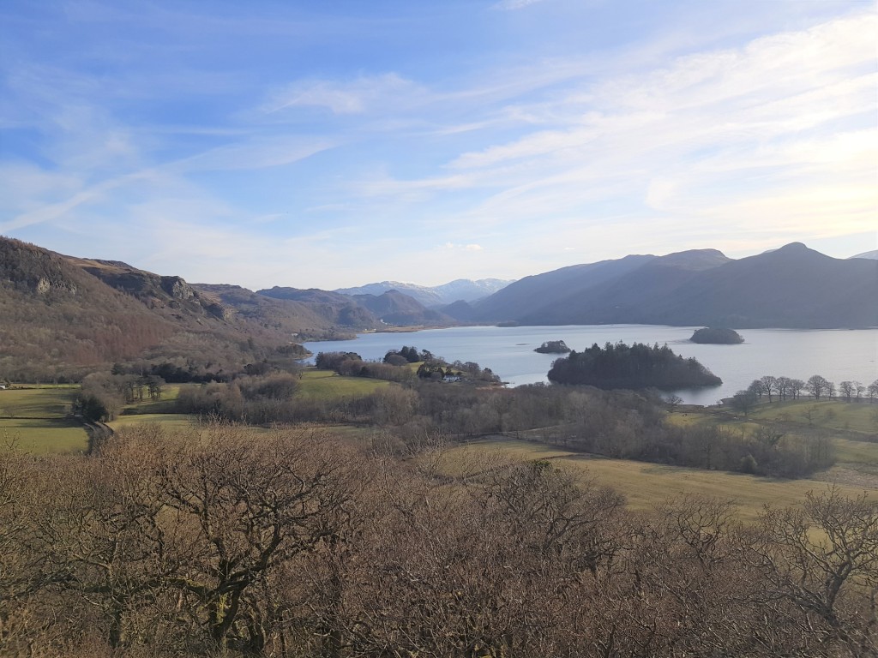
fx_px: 659
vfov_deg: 53.1
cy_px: 329
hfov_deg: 67.3
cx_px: 439
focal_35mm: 26
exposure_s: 1/2496
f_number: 1.7
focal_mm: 4.2
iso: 40
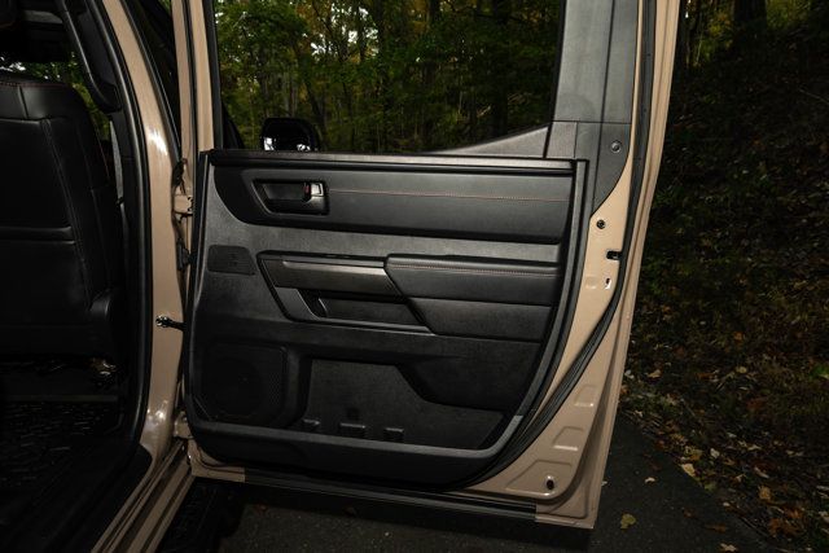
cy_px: 276
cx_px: 414
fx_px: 553
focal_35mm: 24
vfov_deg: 53.2
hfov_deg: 73.7
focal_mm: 24
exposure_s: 1/200
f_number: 10
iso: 800
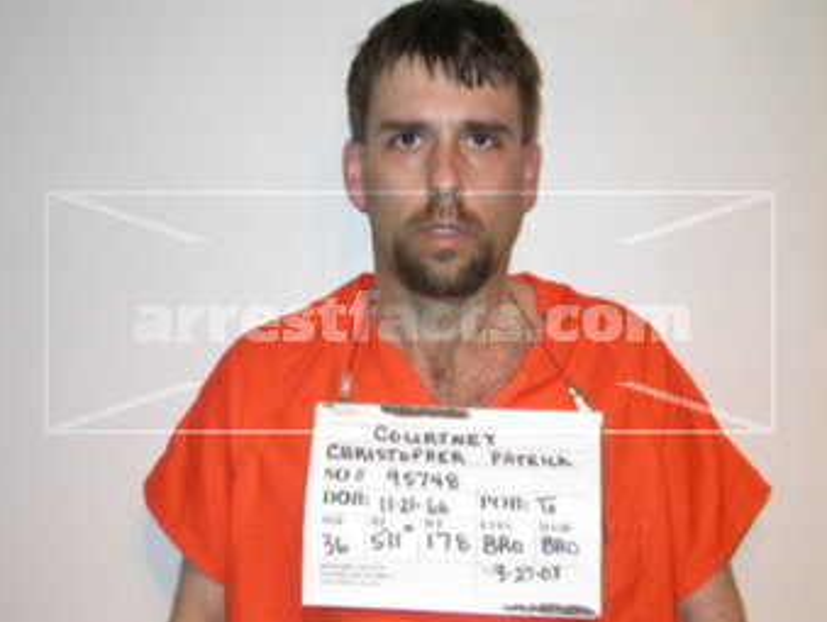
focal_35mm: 61
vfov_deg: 24.1
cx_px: 411
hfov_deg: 31.6
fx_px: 1459
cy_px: 313
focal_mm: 12.6
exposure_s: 1/60.3
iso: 100
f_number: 3.1
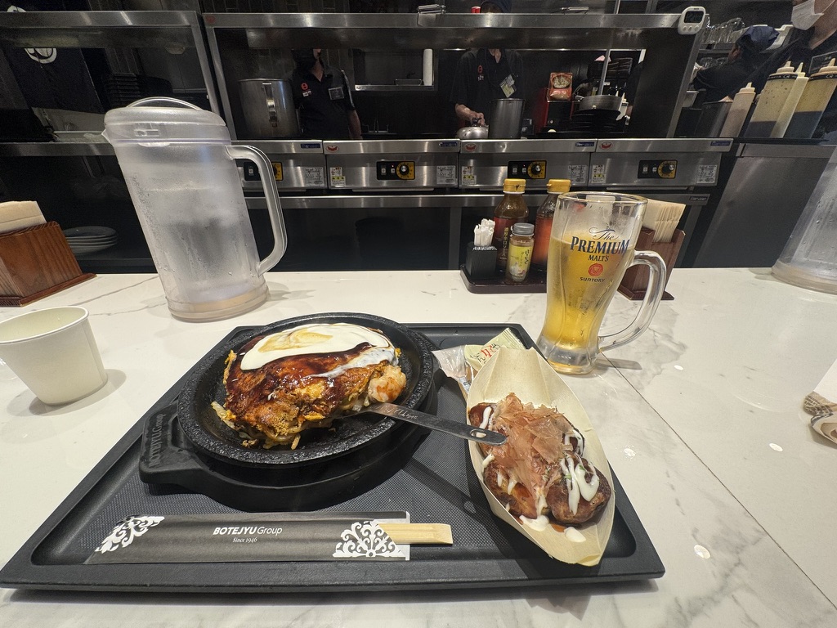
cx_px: 418
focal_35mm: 14
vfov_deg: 85.7
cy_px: 314
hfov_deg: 102.1
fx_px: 339
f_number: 2.2
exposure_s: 1/100
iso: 64
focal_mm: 2.22
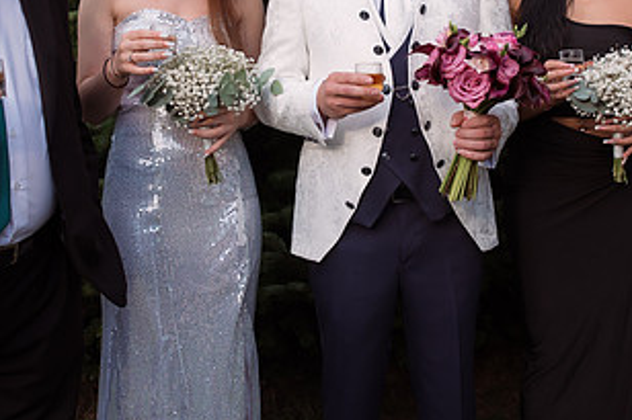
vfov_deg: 20.4
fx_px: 1158
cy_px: 97
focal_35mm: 66
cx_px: 365
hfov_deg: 30.5
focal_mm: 35
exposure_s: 1/400
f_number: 4
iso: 320
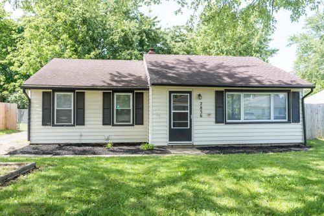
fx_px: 261
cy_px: 108
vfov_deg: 44.9
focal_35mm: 29
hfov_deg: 63.7
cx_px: 162
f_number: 4
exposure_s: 1/200
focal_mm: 29
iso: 125
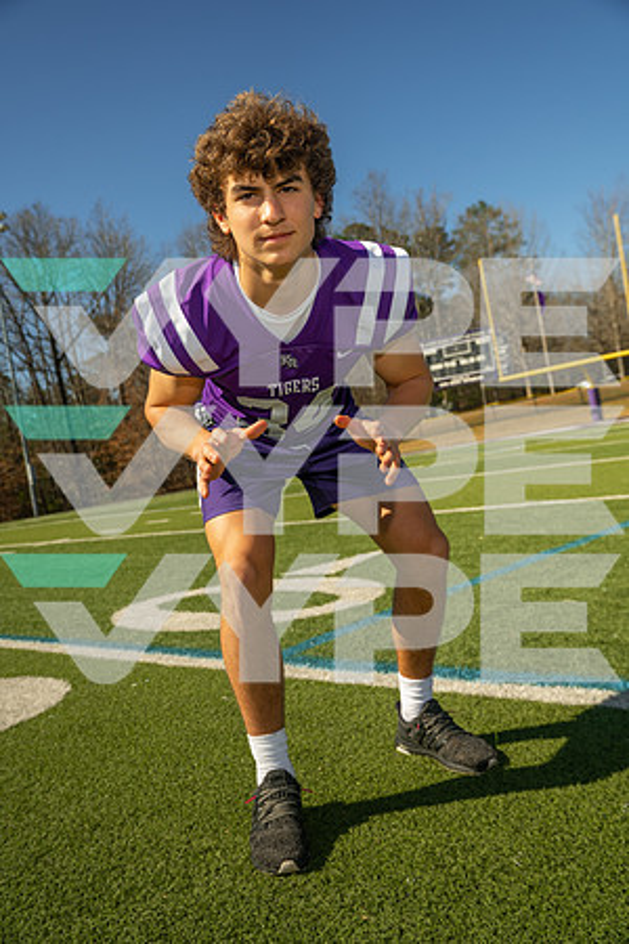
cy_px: 472
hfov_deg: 40.0
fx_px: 865
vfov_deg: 57.2
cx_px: 314
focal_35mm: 33
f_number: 5.6
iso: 100
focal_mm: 33
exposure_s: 1/125
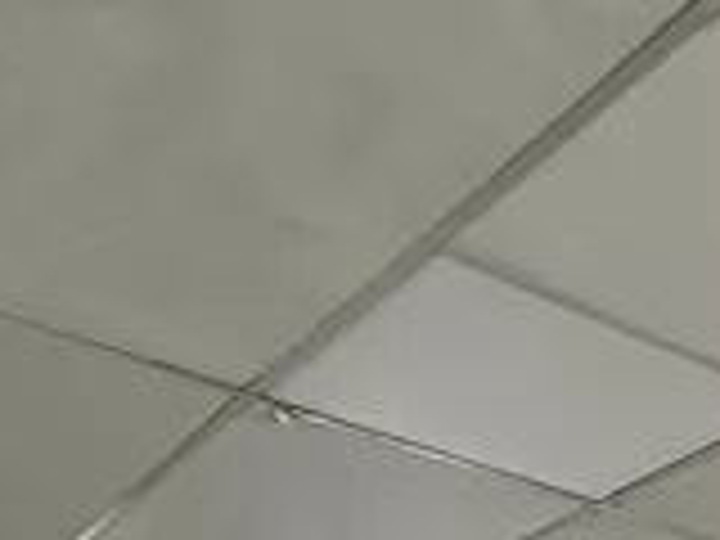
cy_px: 1242
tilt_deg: -8.1
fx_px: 1456
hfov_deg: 23.7
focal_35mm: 70
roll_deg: +0.1
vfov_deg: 14.7
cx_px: 994
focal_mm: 2.22
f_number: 2.2
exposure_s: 1/99
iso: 100
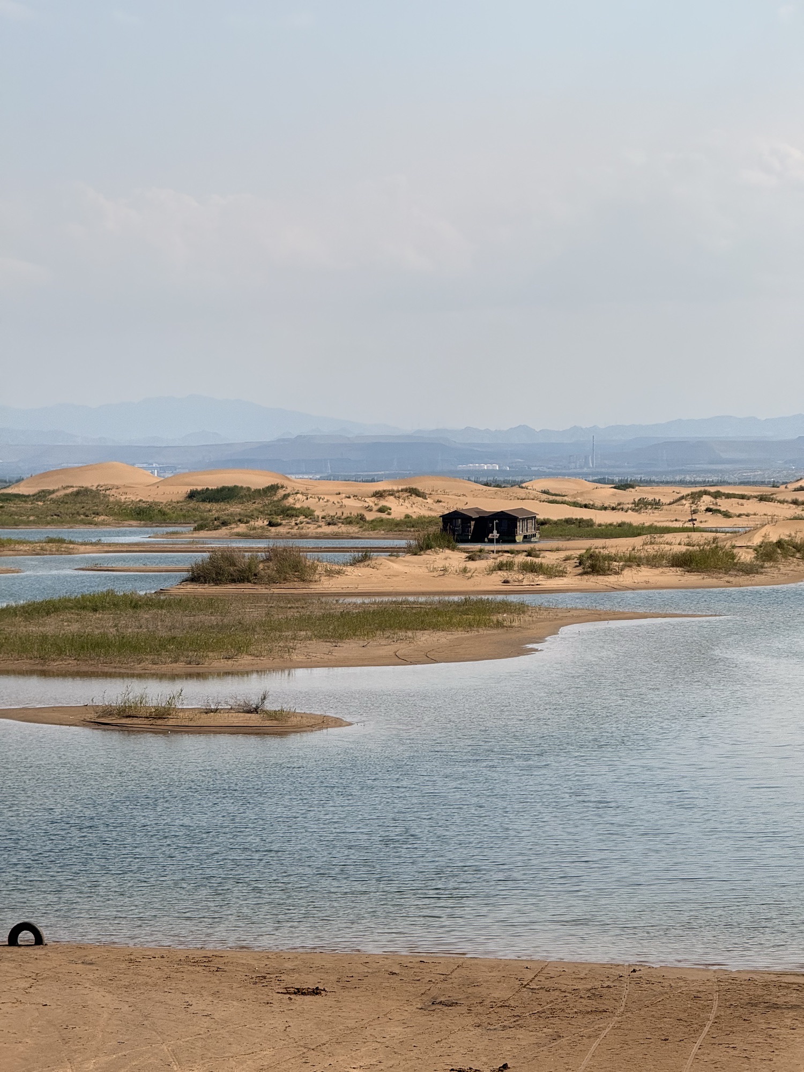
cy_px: 536
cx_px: 402
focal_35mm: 120
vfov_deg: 16.4
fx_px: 3716
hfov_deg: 12.3
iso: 50
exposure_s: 1/2439
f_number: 2.8
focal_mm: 15.66
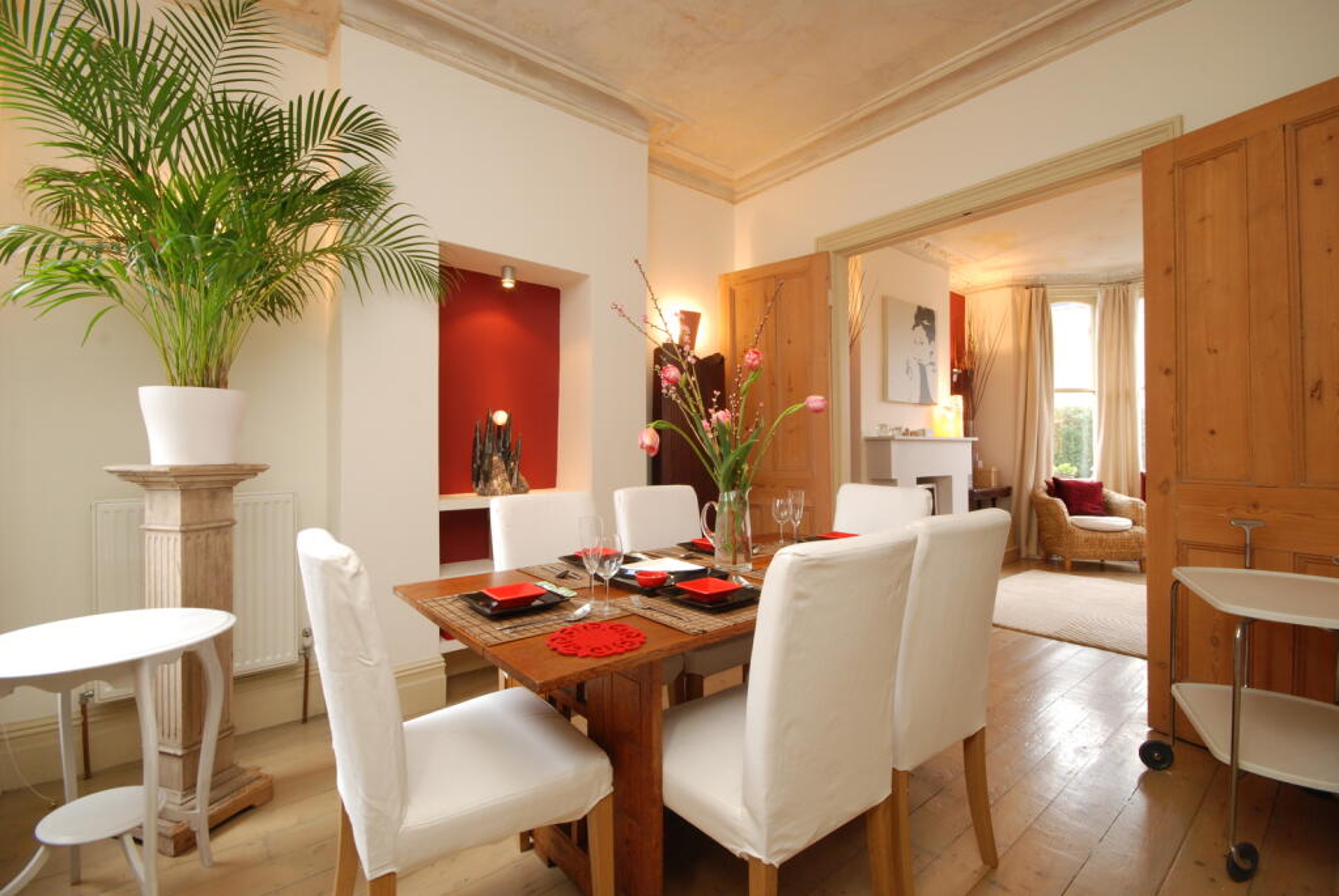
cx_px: 670
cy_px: 448
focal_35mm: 15
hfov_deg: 100.3
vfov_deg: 77.5
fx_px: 558
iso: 320
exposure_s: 1/2.5
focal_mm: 10
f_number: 10
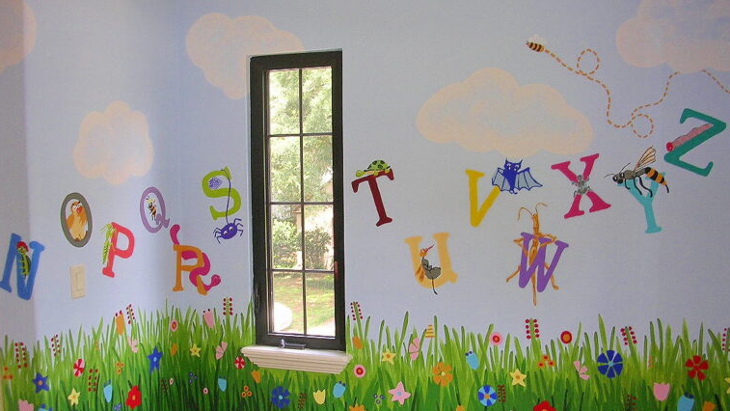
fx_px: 813
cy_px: 247
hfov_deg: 48.4
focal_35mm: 42
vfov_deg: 28.3
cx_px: 366
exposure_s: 1/30
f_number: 2.8
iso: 50
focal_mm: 5.8
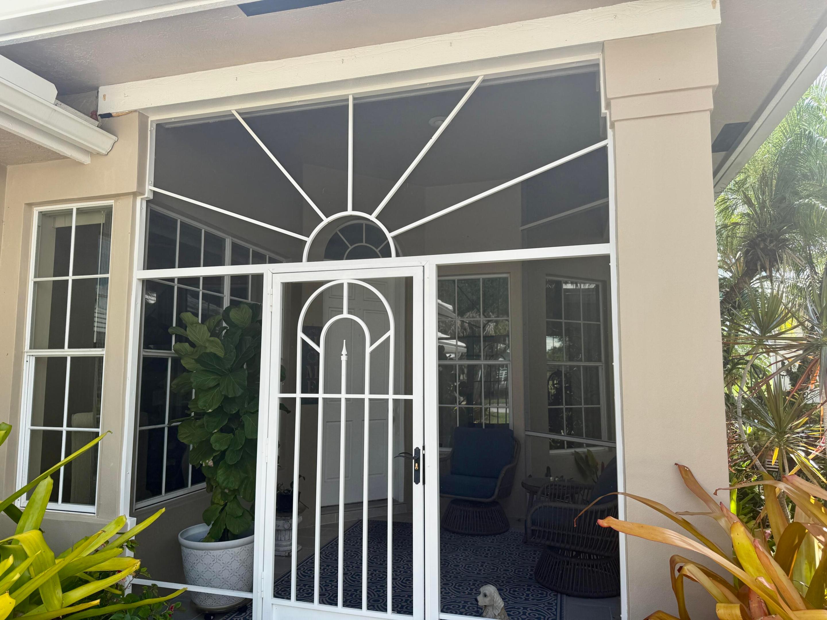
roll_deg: +0.1
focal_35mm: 24
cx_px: 414
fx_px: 573
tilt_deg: +5.8
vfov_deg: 56.8
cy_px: 310
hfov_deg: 71.6
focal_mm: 6.76
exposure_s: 1/1361
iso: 80
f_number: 1.78
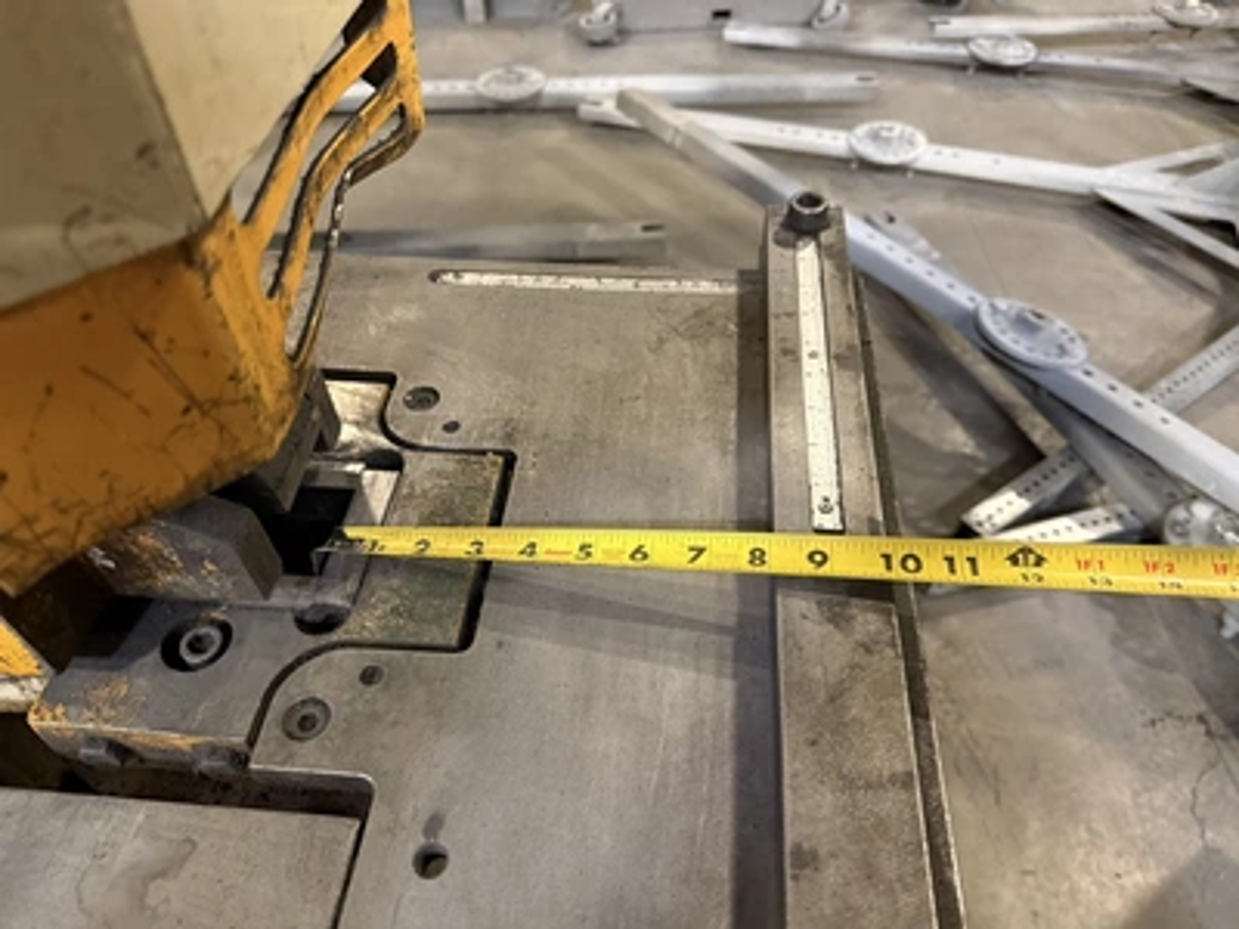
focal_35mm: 24
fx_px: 859
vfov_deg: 56.8
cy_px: 464
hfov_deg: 71.6
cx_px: 620
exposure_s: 1/40
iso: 1000
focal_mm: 6.76
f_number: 1.78
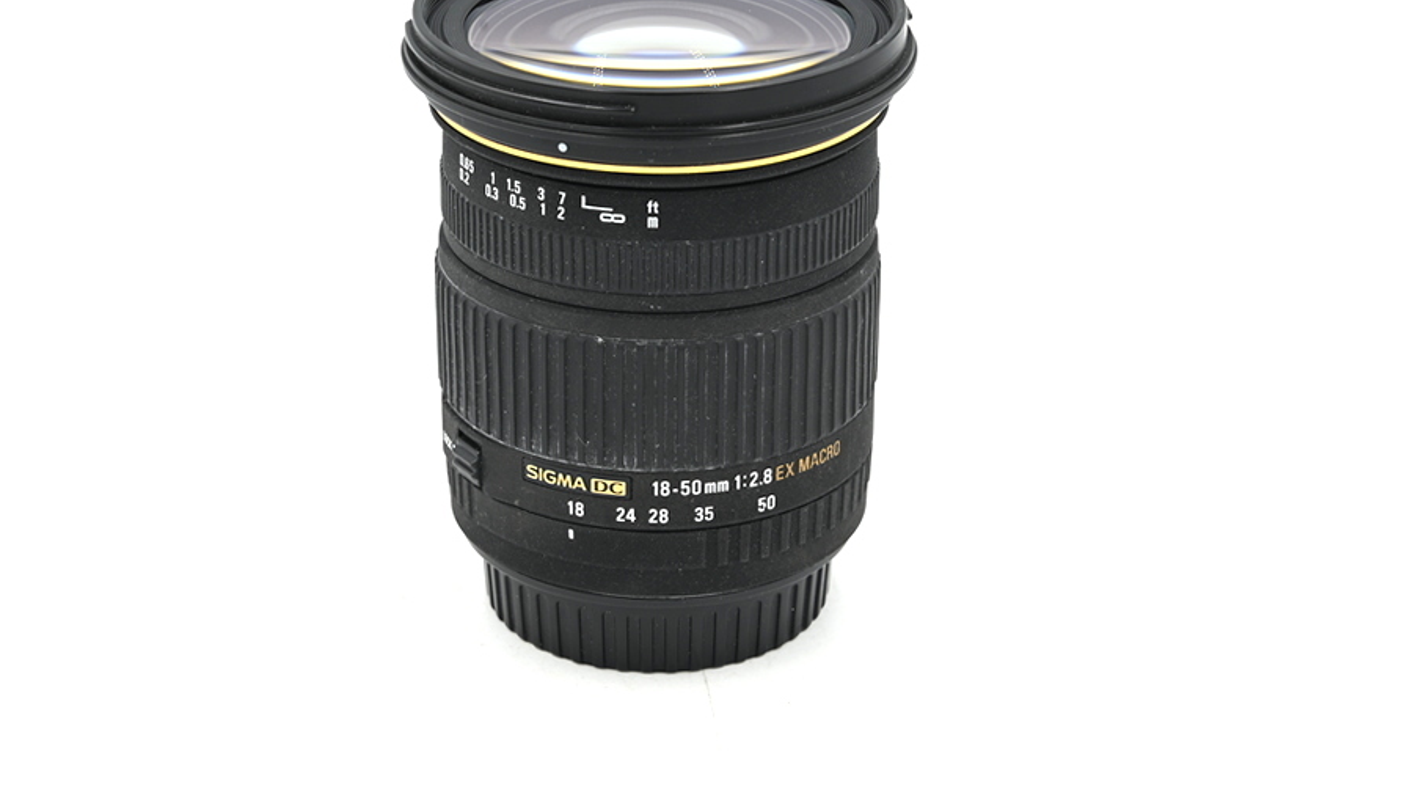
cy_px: 310
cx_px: 699
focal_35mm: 84
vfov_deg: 14.4
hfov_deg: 25.3
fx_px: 3171
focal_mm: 75
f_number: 14
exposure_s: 1/13
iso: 100
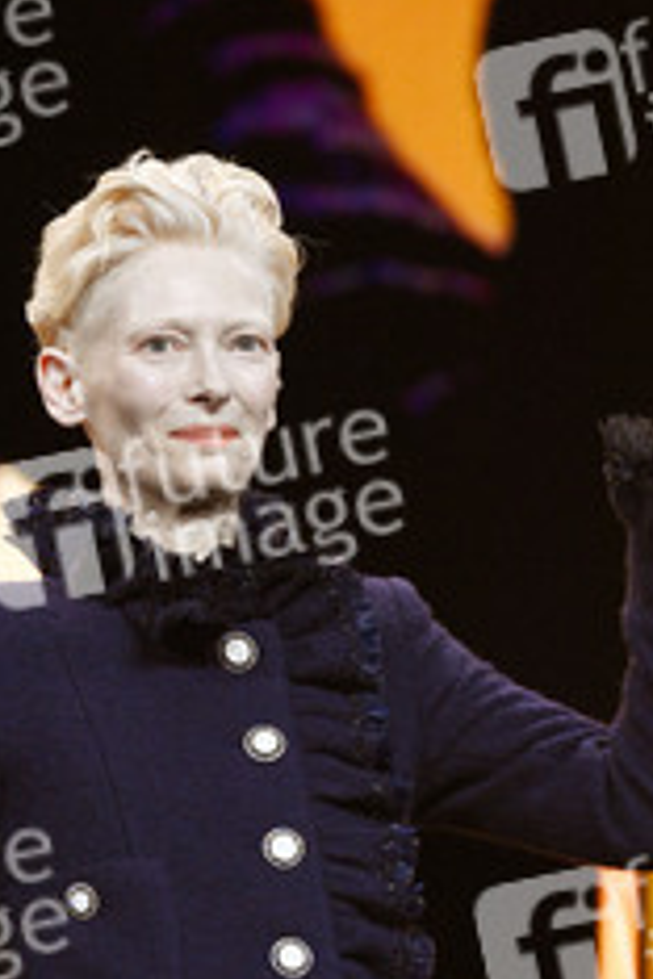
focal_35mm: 342
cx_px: 310
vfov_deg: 6.0
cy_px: 720
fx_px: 9305
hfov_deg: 4.0
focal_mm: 200
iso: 6400
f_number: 5
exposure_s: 1/250
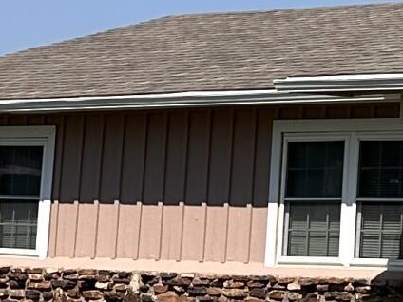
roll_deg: -0.9
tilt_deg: +7.2
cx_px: 801
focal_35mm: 170
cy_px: -128
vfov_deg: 8.6
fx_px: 1979
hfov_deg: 10.7
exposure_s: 1/5848
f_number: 1.78
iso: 80
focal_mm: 6.86
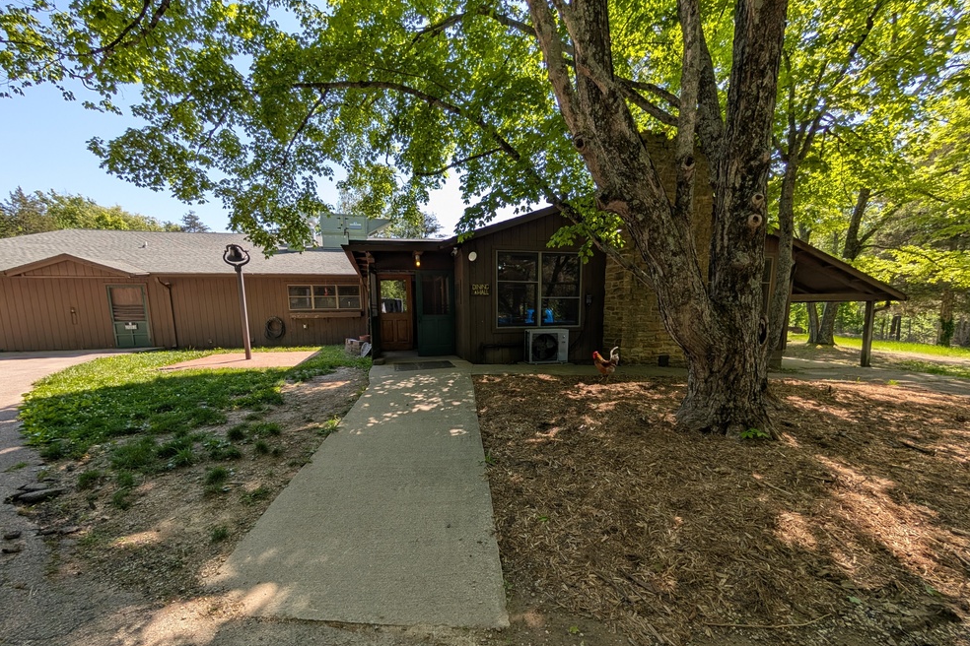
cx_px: 467
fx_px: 350
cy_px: 361
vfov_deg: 85.1
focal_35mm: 13
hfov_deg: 108.3
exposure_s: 1/836
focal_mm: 2.02
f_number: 1.7
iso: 45
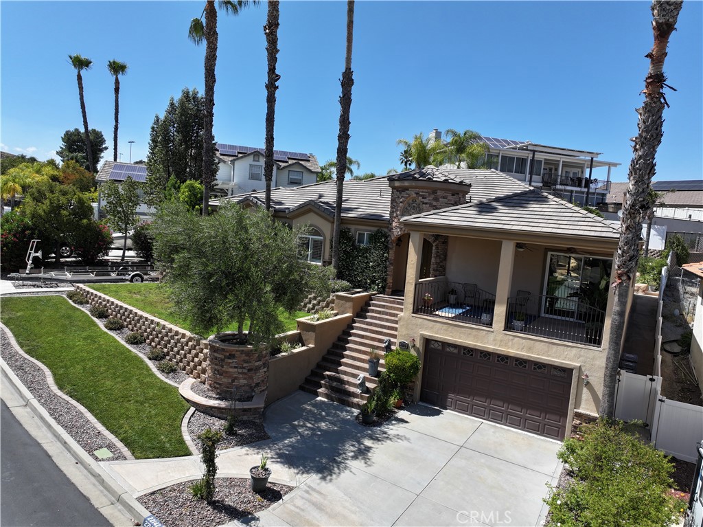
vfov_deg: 56.8
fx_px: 487
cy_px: 264
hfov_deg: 71.6
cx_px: 352
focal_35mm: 24
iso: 100
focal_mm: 12.29
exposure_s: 1/2000
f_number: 2.8
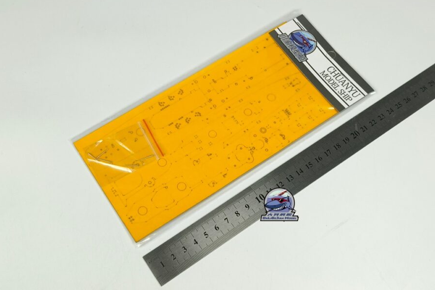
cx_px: 218
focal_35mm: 43
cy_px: 127
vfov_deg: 31.1
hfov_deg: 45.4
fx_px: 519
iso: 229
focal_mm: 5.5
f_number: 1.75
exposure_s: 1/100
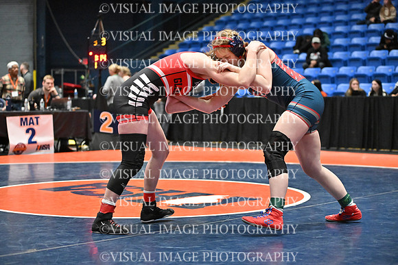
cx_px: 199
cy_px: 132
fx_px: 774
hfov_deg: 28.8
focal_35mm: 70
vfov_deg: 19.5
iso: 6400
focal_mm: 70
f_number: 2.8
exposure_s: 1/1250
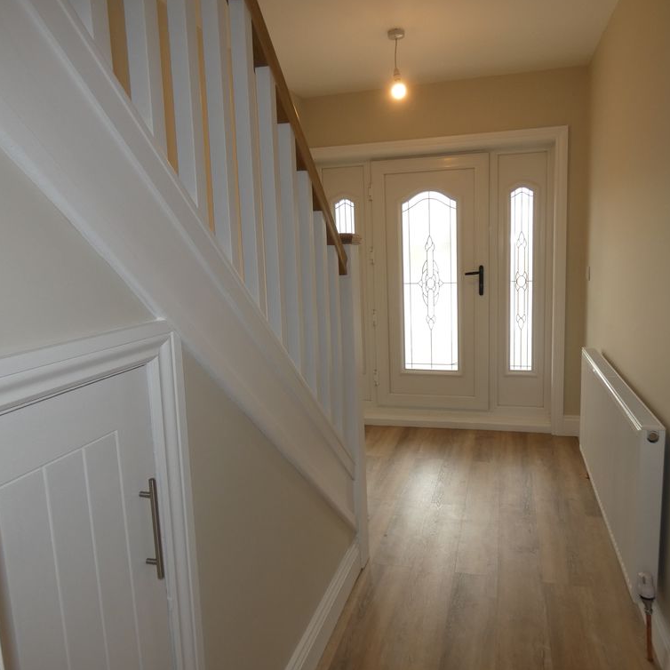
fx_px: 526
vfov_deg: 65.0
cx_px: 366
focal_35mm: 24
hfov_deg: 64.9
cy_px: 331
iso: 100
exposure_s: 1/60
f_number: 2.8
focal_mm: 3.6
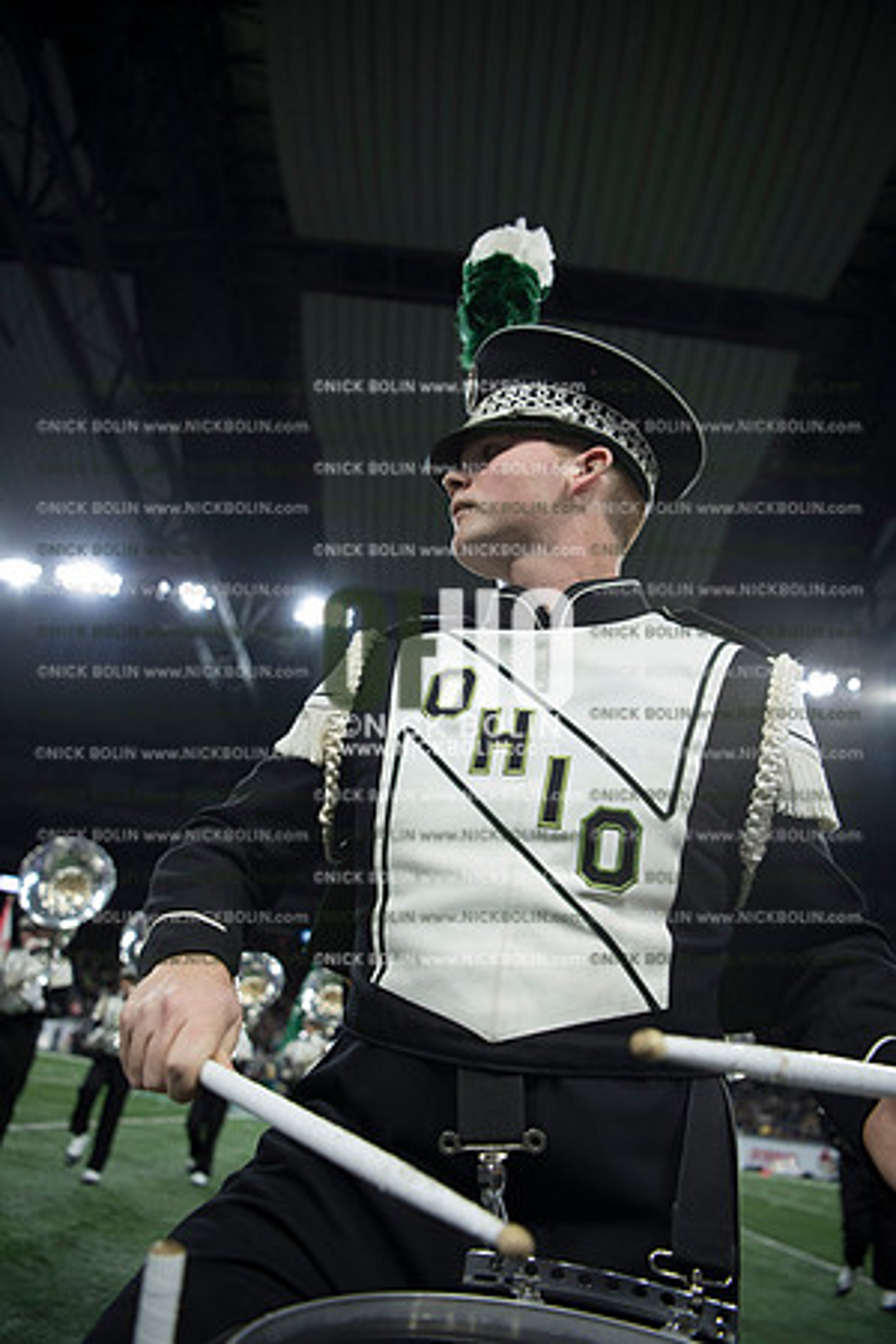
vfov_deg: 73.7
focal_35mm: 24
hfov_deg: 53.1
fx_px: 896
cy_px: 672
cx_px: 448
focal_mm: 24
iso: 1250
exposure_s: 1/1250
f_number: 2.8
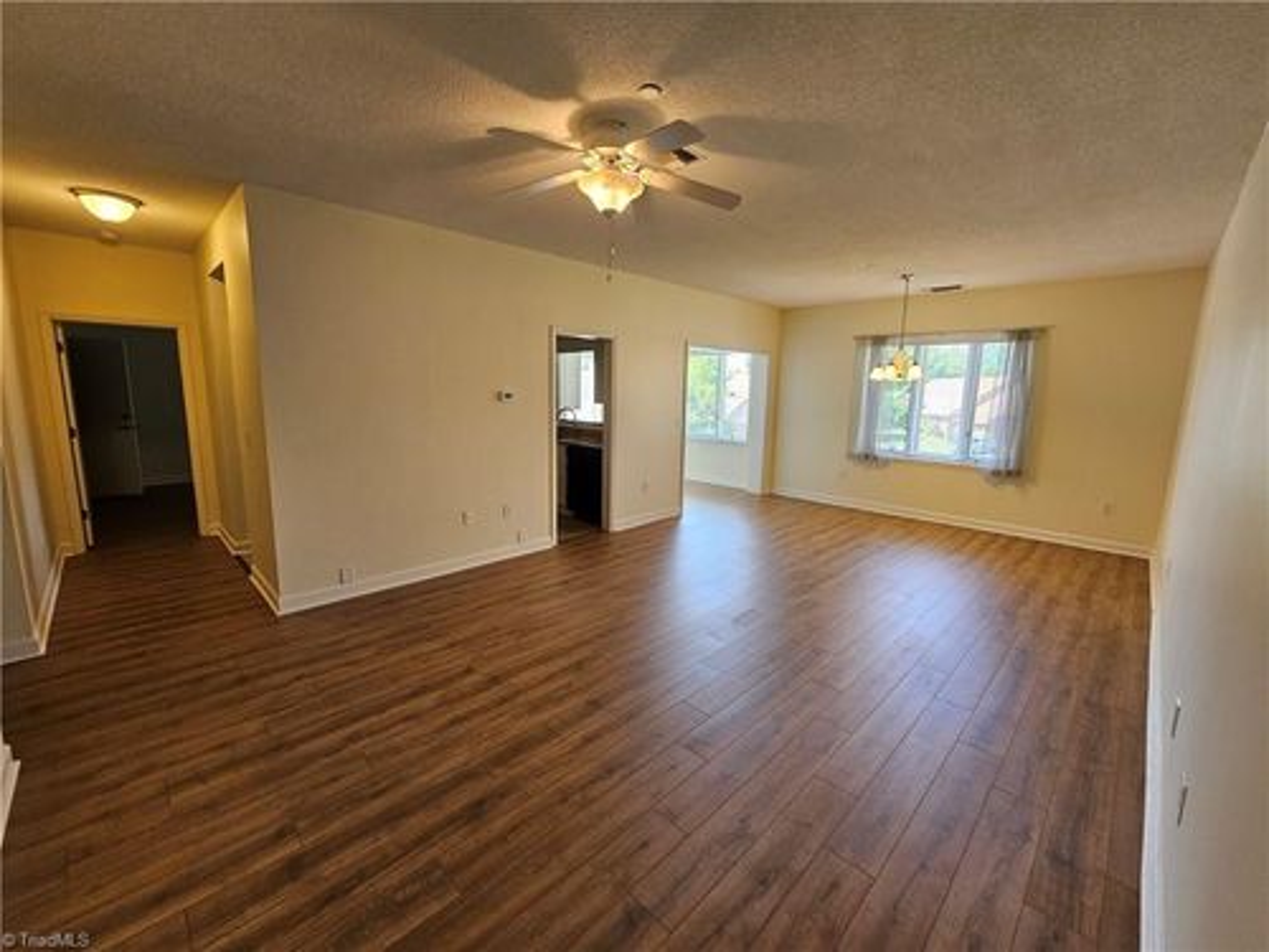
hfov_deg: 106.2
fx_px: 477
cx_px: 634
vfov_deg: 89.9
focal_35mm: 13
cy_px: 476
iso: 100
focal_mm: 2.2
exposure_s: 1/60
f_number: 2.2
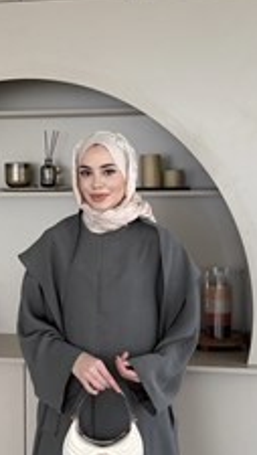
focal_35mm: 48
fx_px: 580
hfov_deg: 25.0
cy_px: 389
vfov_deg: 40.4
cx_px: 111
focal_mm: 6.76
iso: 100
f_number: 1.78
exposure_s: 1/121
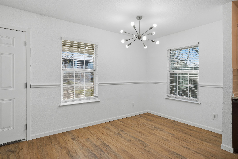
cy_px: 80
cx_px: 119
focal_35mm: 18
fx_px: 119
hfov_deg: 90.0
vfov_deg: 67.4
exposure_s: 1/80
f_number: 9
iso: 100
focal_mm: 18
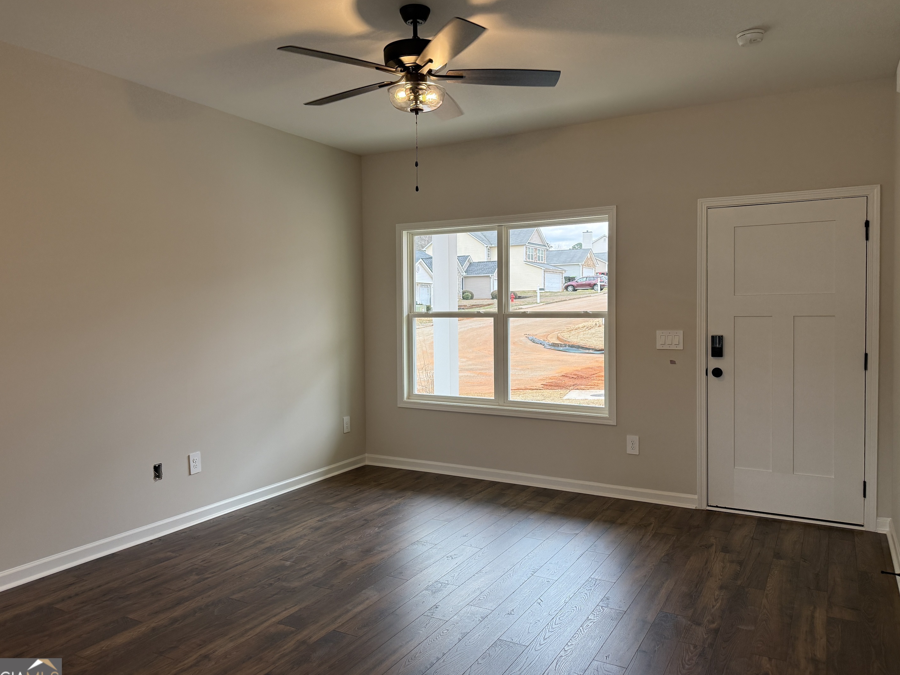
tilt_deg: -0.7
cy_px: 329
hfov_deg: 67.3
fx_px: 676
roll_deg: +0.8
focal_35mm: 26
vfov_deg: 53.1
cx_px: 440
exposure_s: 1/232
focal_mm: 6.76
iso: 160
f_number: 1.78
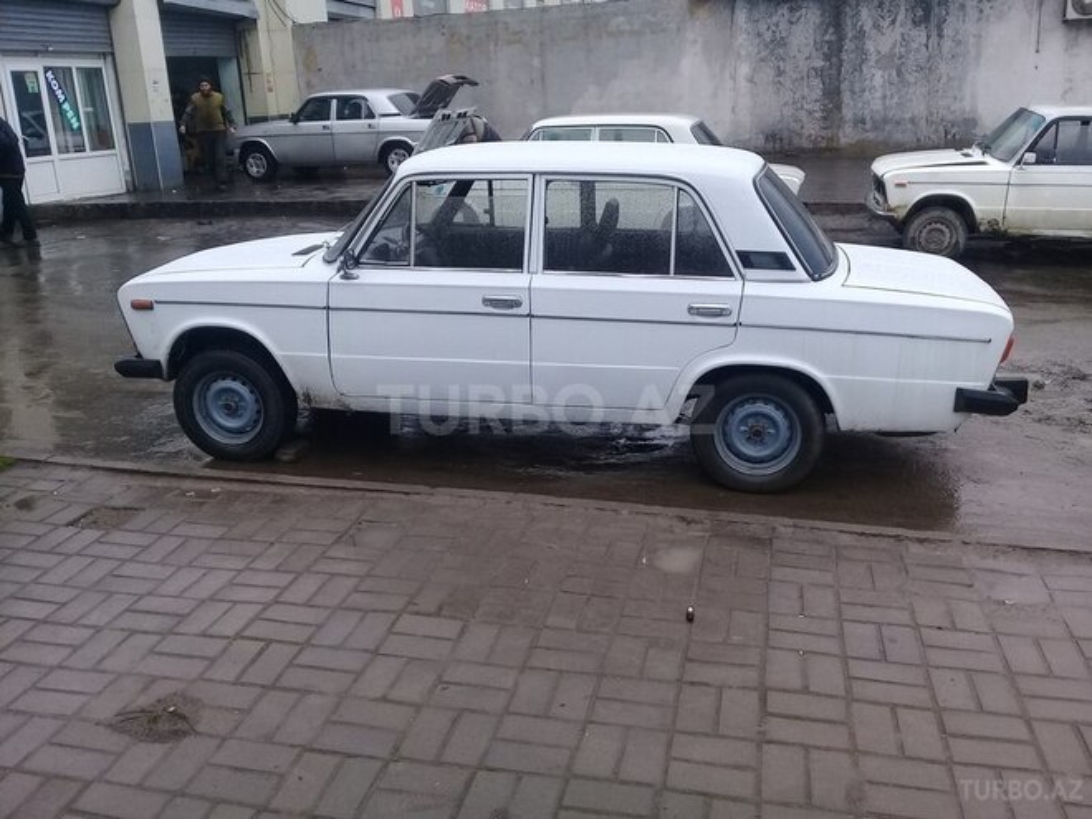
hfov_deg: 58.4
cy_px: 410
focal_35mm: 31
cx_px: 546
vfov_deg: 45.4
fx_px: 978
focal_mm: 3.3
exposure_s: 1/433
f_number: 2.2
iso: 50
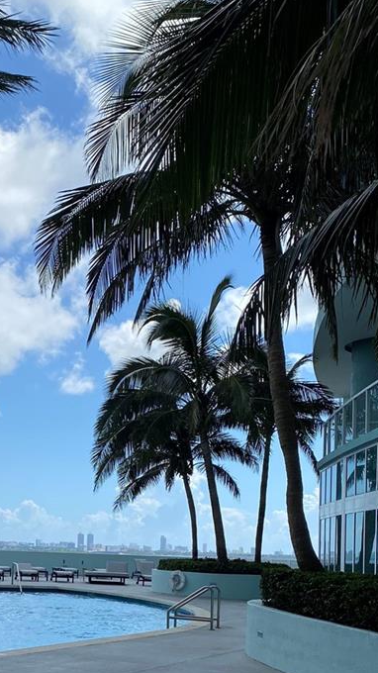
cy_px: 528
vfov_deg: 39.9
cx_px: -3
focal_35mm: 50
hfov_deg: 22.9
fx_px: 892
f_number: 1.8
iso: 32
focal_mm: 4.25
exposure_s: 1/3125
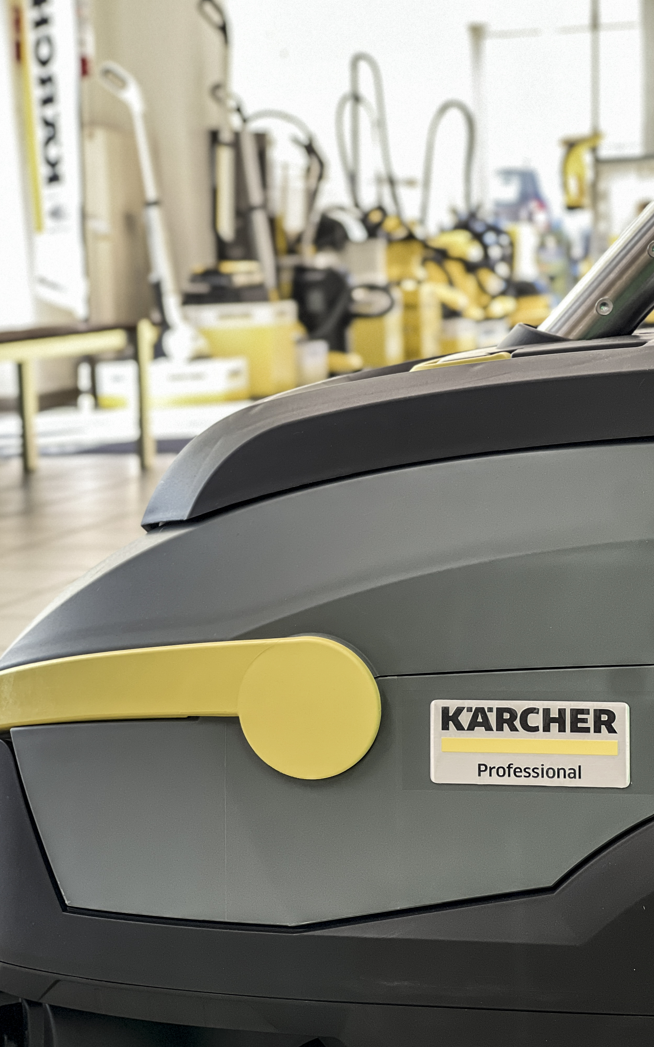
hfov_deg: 15.9
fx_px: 2339
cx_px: 299
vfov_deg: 25.2
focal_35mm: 82
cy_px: 525
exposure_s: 1/35
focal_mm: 9
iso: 250
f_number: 2.8
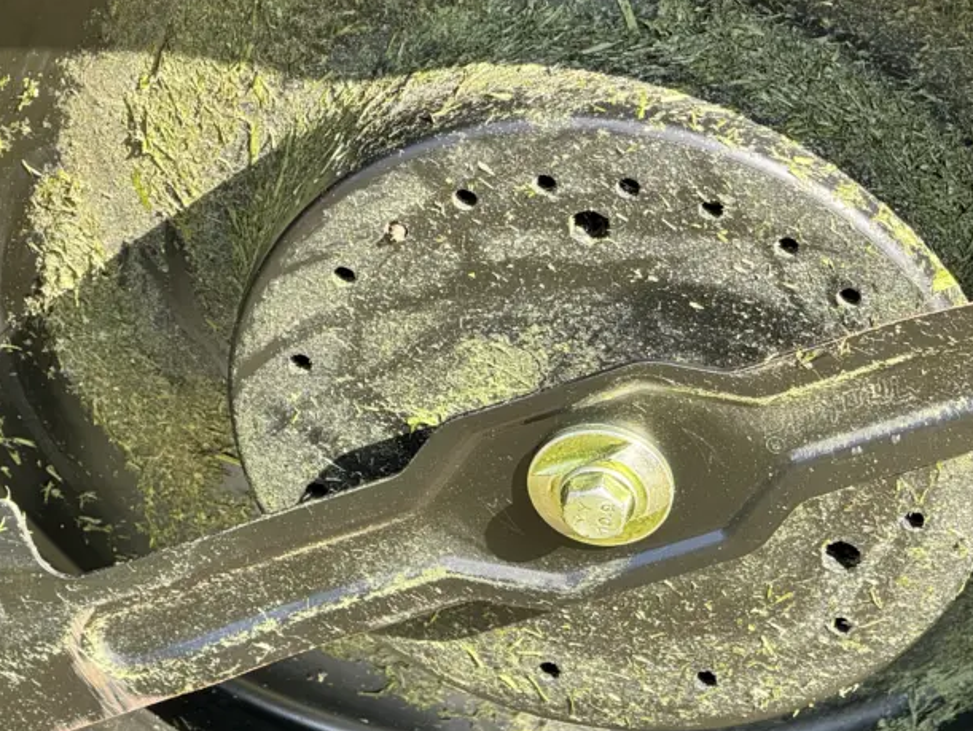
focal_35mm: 201
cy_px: 522
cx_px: 627
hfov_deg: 9.8
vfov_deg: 7.4
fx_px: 5653
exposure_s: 1/104
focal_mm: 15.66
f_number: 2.8
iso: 50
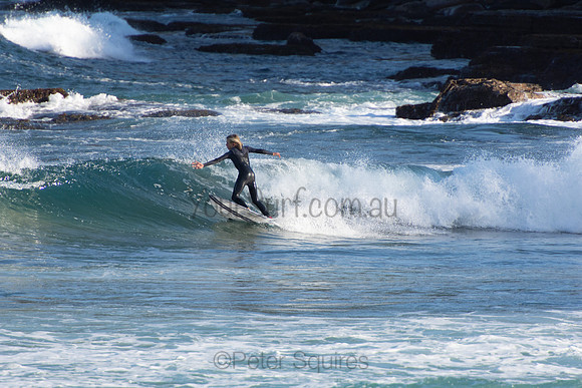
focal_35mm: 600
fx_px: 9702
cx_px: 291
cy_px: 194
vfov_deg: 2.3
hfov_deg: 3.4
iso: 400
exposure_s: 1/1000
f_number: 5.6
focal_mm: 400
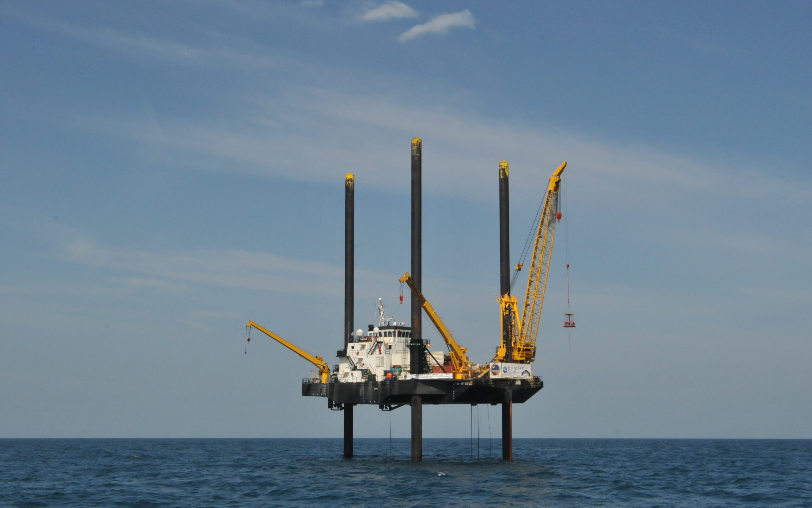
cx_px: 406
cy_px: 253
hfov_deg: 37.9
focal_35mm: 54
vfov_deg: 24.2
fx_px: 1184
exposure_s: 1/1250
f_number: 18
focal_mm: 35
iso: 1000
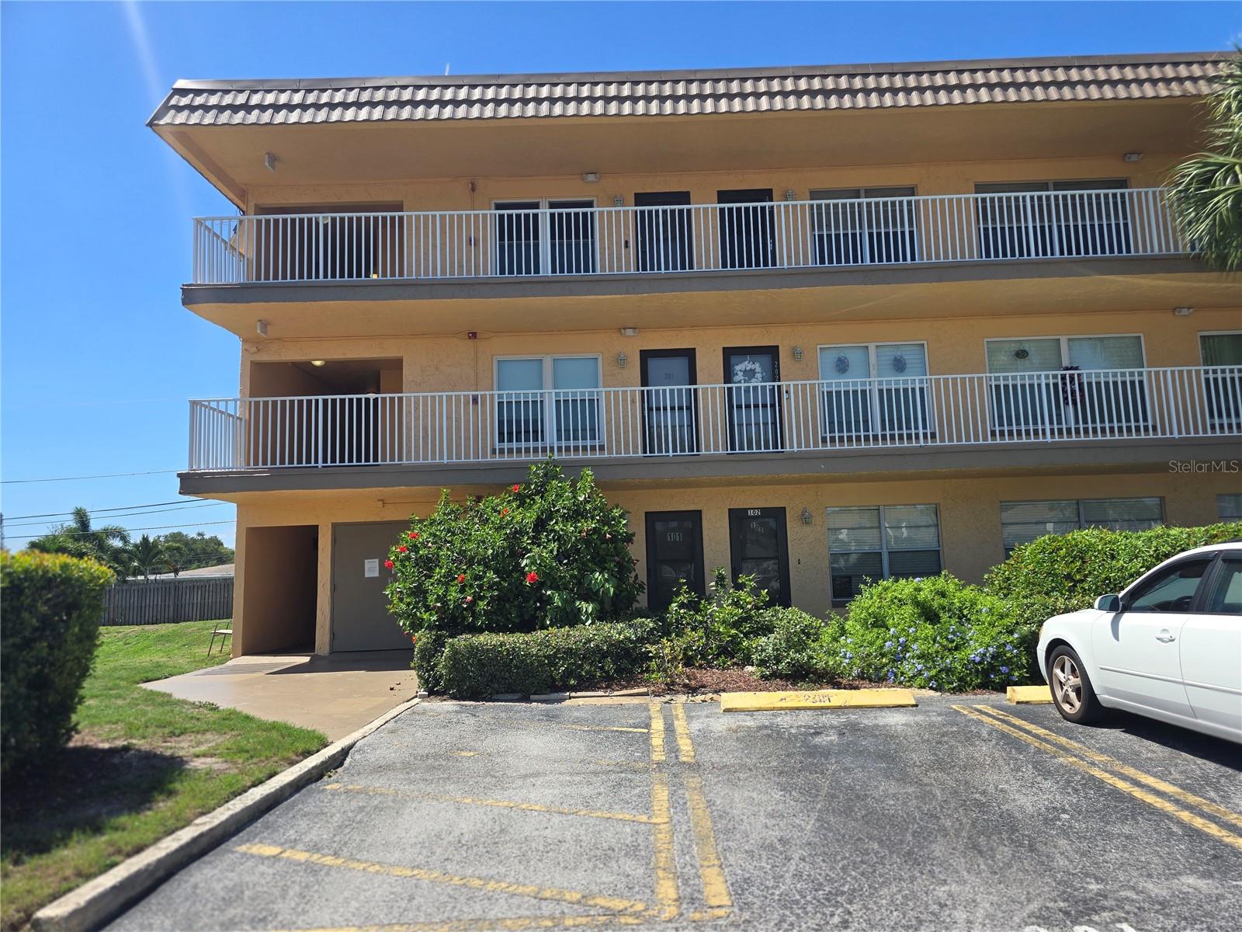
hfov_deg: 73.9
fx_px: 825
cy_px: 466
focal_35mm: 23
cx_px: 621
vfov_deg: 58.9
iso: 12
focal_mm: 6.3
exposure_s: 1/629
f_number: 1.7
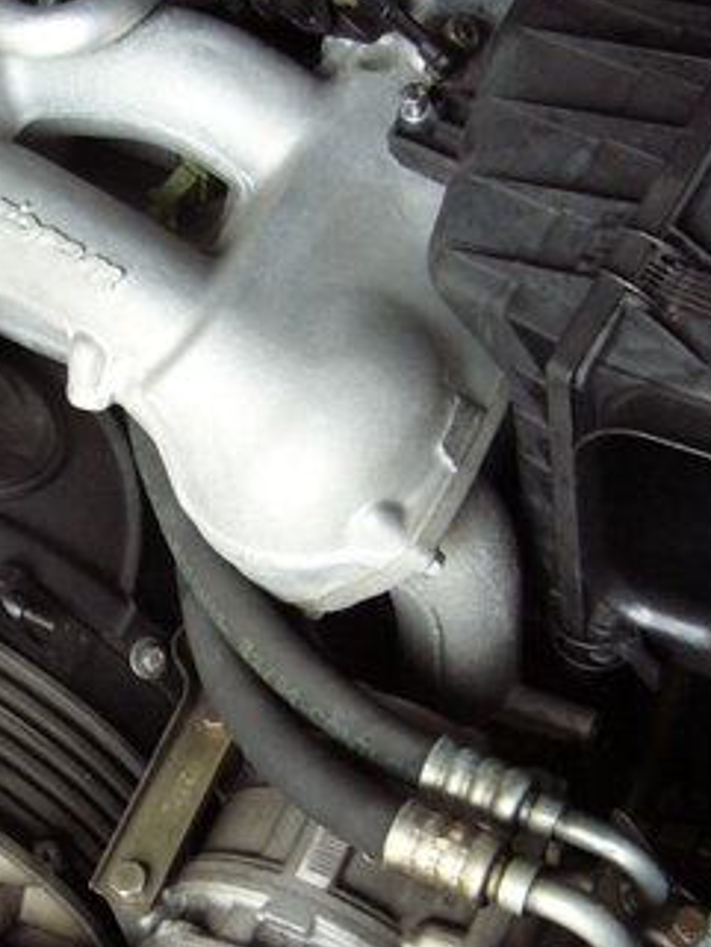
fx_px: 1834
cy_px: 569
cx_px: 71
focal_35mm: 67
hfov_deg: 21.5
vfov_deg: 28.9
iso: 200
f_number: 2.8
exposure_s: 1/15
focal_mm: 4.6
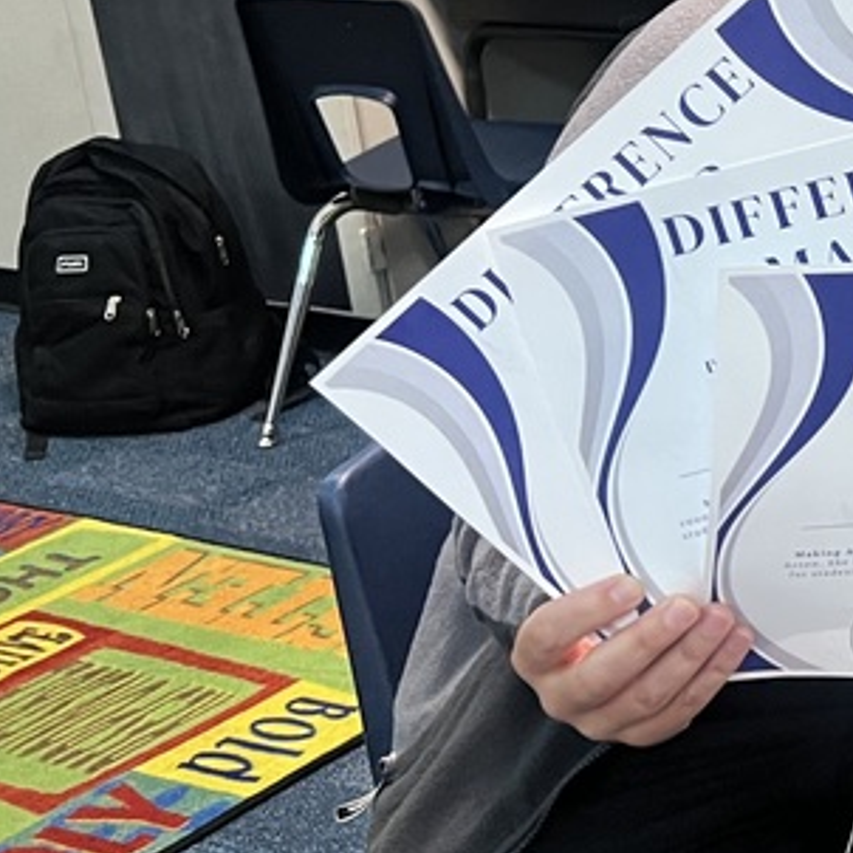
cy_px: 291
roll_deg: +0.7
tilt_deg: -17.8
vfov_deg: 22.1
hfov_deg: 18.5
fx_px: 2175
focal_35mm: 78
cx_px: 1421
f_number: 1.5
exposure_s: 1/60
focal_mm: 5.7
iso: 125
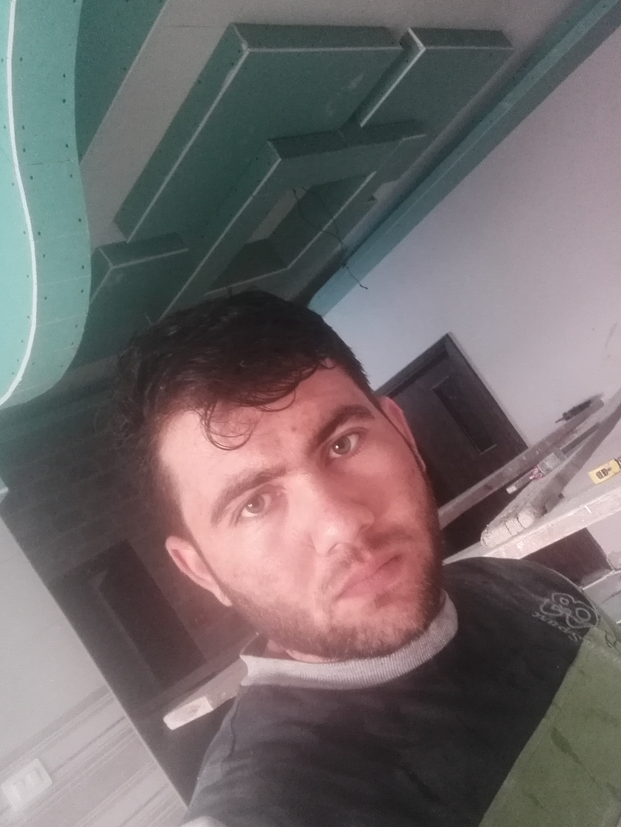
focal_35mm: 32
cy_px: 440
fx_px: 765
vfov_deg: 56.8
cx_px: 313
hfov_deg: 44.2
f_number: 2
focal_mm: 2.61
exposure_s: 1/14
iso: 490
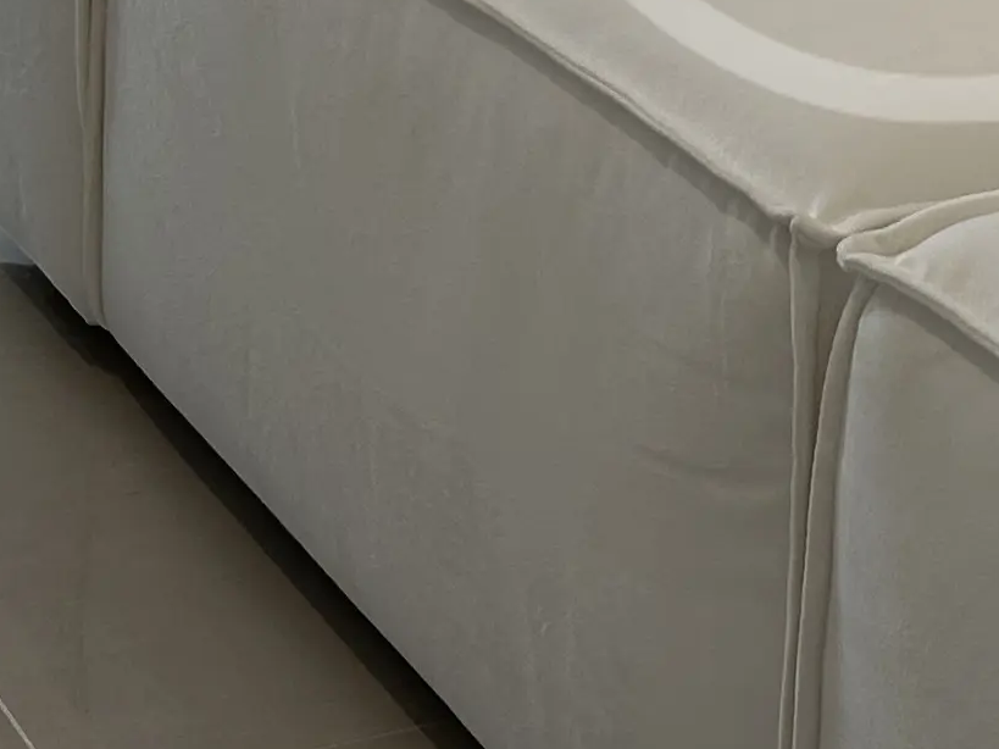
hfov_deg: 15.2
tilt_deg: -11.1
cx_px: 949
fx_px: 3693
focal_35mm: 128
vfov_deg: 11.1
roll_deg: -3.8
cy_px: -359
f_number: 1.5
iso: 50
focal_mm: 5.7
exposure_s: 1/700
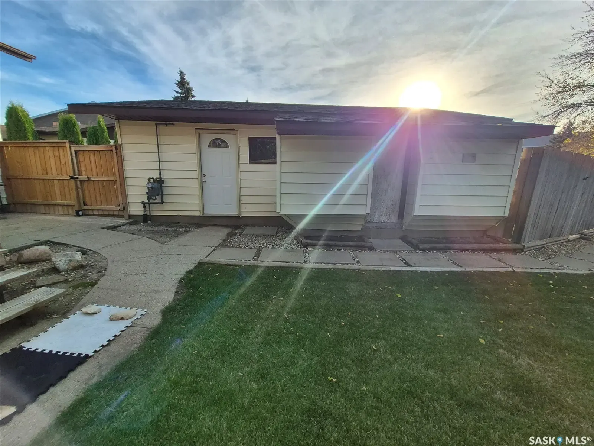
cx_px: 297
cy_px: 223
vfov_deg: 89.9
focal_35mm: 13
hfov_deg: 106.2
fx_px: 223
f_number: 2.2
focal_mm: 1.74
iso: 50
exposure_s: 1/1280
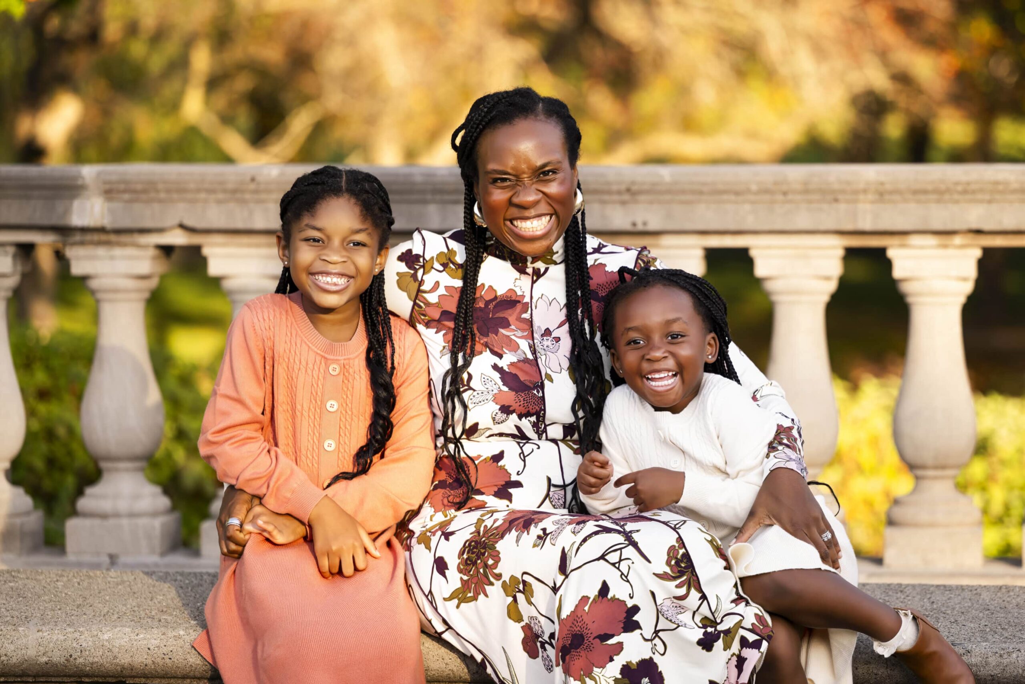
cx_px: 512
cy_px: 342
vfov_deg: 11.4
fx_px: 3417
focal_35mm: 120
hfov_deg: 17.1
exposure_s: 1/800
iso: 640
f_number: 2.8
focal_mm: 120
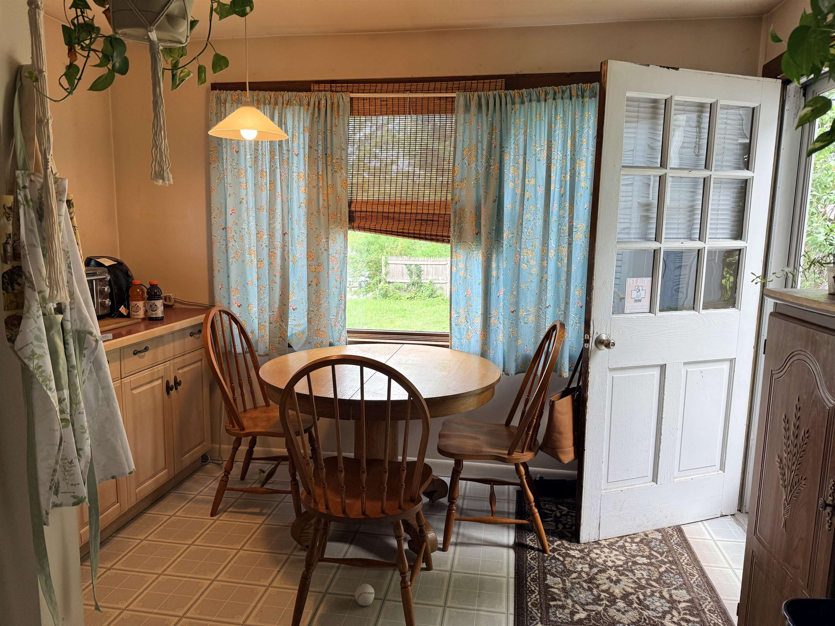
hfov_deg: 71.6
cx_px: 418
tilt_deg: -7.2
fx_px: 579
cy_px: 313
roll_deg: -0.5
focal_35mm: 24
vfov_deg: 56.8
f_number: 1.78
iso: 125
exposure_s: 1/120
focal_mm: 6.76
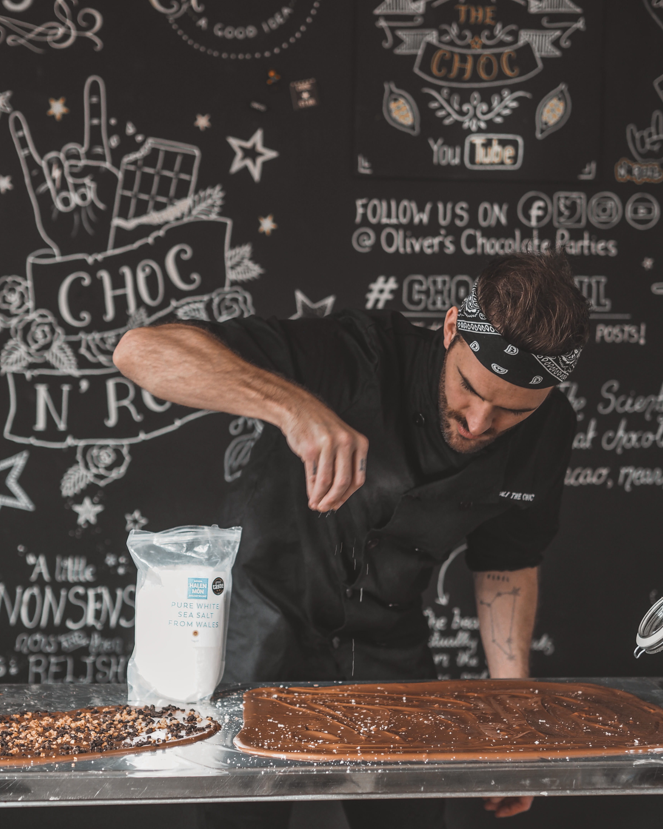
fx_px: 2306
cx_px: 332
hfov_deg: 16.4
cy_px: 418
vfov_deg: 20.4
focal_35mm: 94
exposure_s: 1/125
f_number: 2
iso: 200
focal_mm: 45
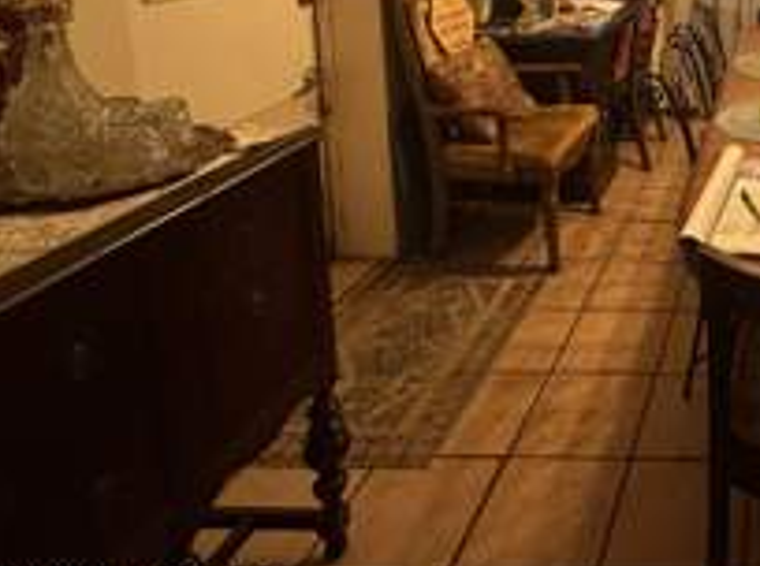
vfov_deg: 37.3
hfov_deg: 43.9
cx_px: 820
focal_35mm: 33
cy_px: -24
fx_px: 723
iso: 640
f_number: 2.2
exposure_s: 1/60
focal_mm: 2.22
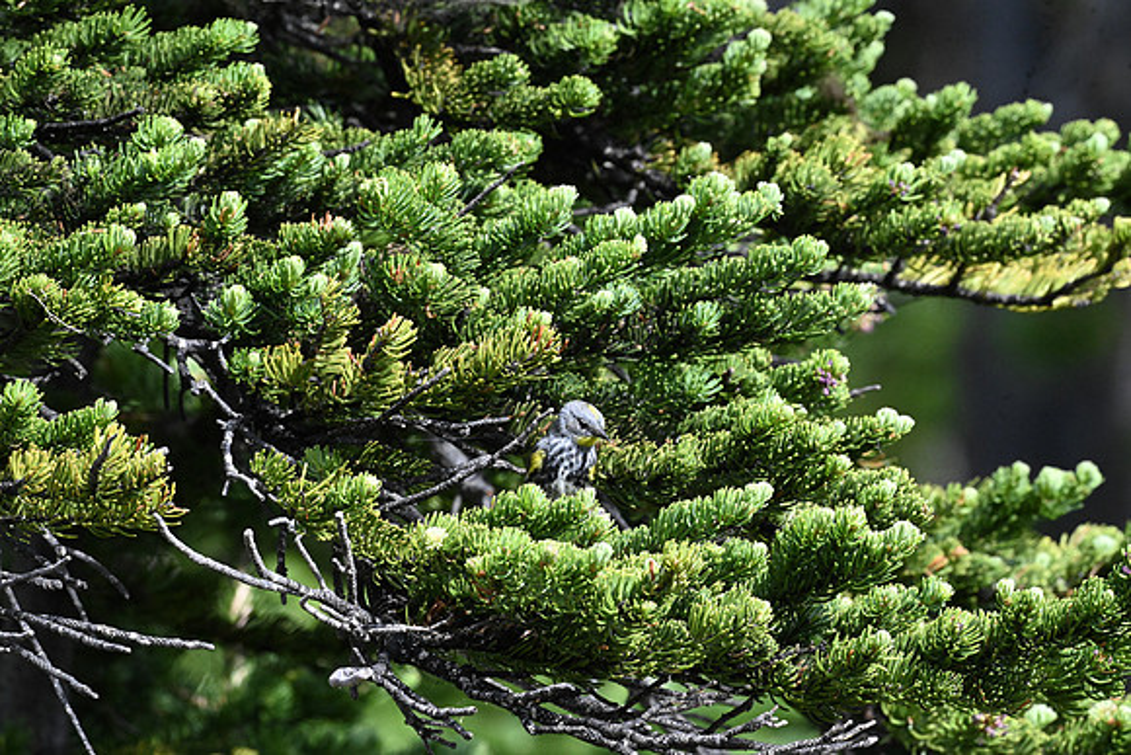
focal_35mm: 600
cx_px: 566
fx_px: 18854
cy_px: 378
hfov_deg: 3.4
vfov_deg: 2.3
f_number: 16
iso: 6400
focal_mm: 600
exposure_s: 1/1250
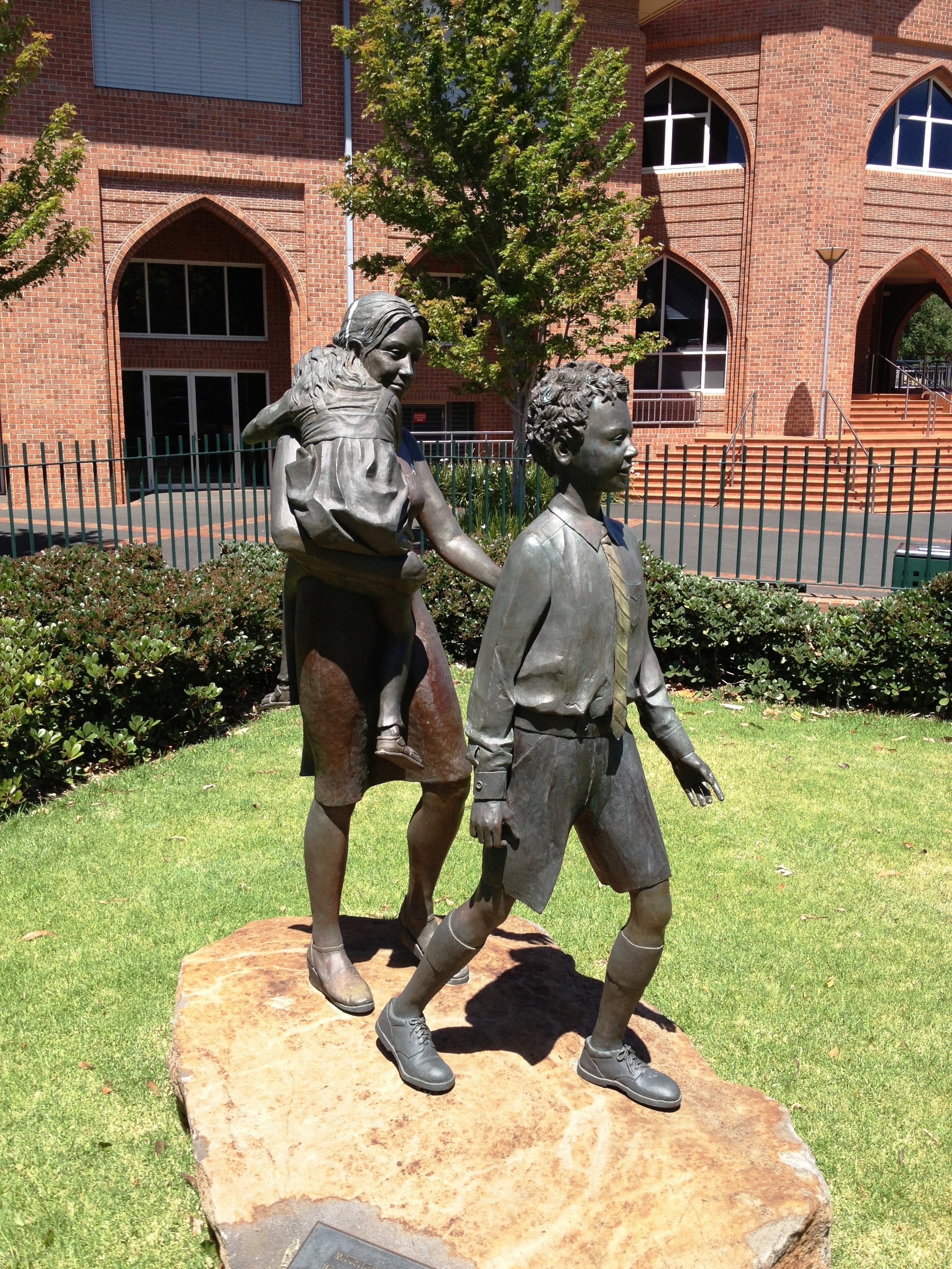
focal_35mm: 35
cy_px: 634
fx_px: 1283
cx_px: 476
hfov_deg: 40.7
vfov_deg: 52.6
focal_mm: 4.28
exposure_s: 1/1065
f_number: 2.4
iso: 50
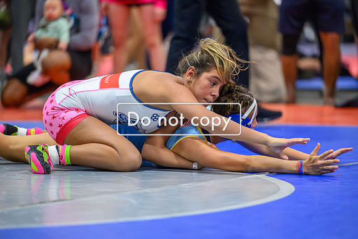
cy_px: 120
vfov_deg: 6.9
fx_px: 1989
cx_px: 179
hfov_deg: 10.3
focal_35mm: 200
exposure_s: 1/800
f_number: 2.8
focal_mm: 200
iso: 18000
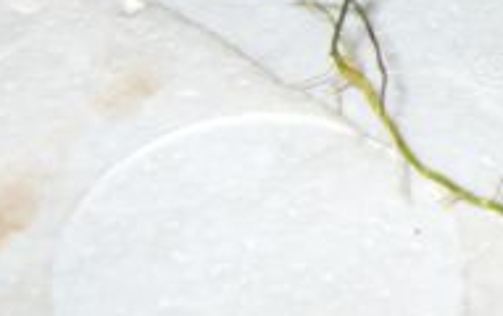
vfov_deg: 10.3
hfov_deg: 16.0
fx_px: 1702
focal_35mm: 124
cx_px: 643
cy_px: -116
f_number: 2.8
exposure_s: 1/30
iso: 100
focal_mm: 7.4
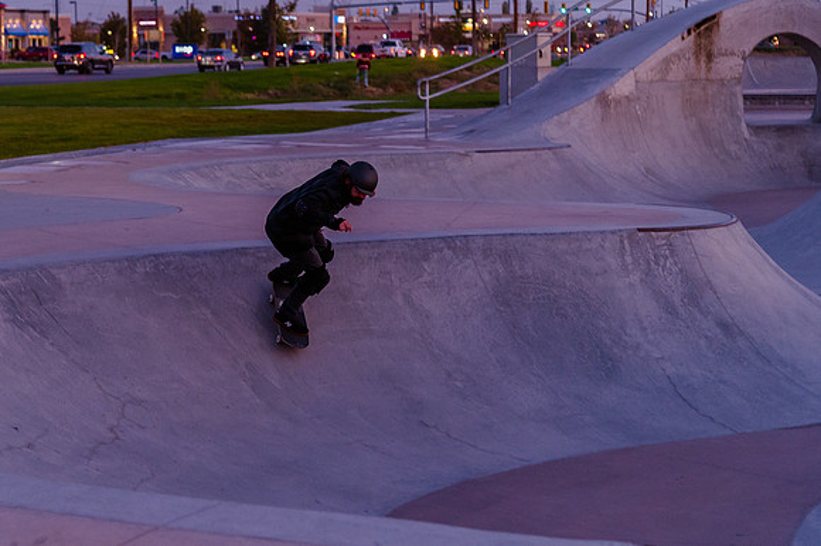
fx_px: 1866
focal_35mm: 82
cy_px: 296
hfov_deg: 24.8
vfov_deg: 16.7
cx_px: 353
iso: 2500
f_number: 4
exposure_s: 1/160
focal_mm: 70
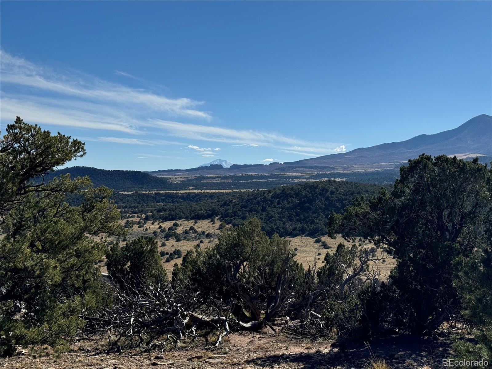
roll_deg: -1.2
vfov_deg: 30.3
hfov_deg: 39.7
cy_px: 184
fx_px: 682
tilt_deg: +0.2
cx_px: 246
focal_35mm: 48
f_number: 1.78
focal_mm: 6.76
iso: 64
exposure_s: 1/9009
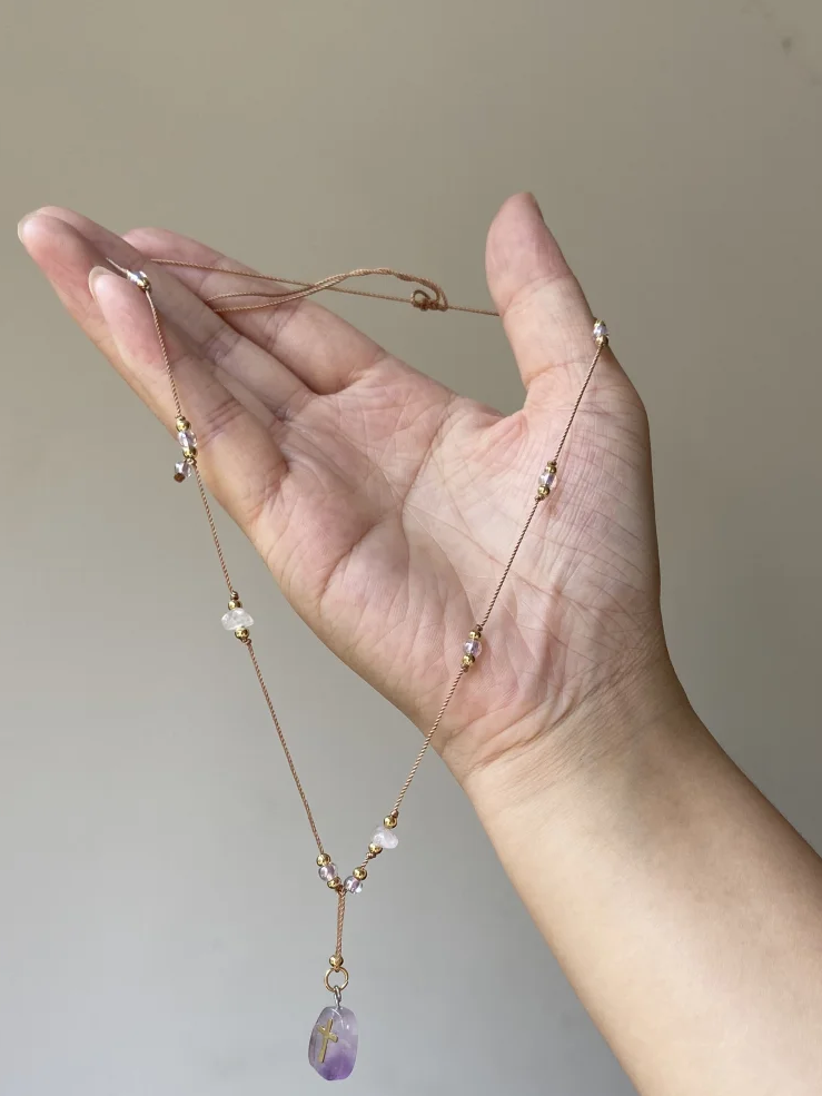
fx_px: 1203
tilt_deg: +3.8
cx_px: 402
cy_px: 710
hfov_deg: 37.7
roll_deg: -7.8
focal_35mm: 38
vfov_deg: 48.3
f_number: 1.8
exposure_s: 1/191
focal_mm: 4.25
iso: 32
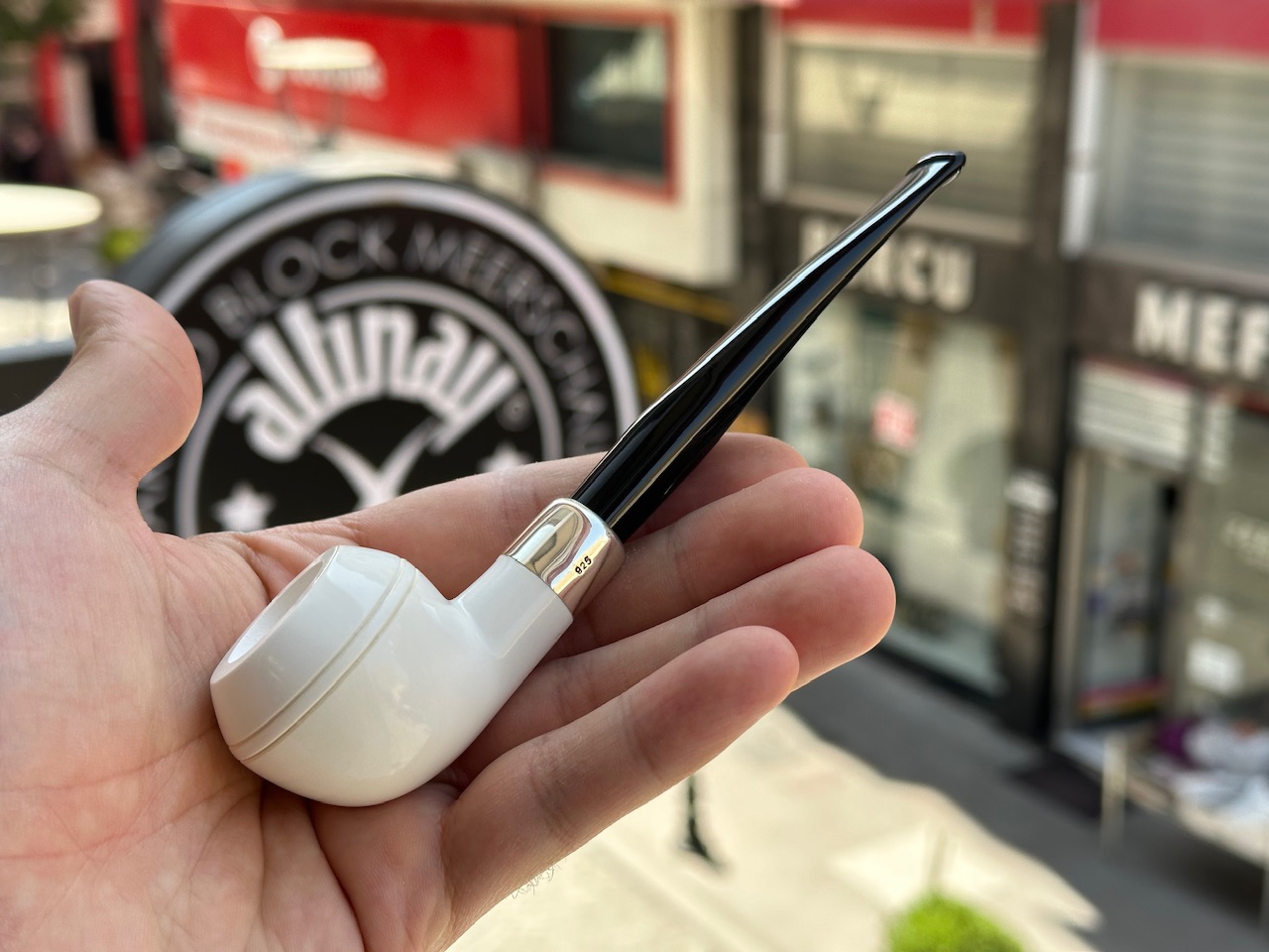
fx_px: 1760
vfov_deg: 30.3
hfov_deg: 39.7
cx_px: 634
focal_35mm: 48
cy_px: 476
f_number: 1.78
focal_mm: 6.86
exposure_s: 1/681
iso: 64
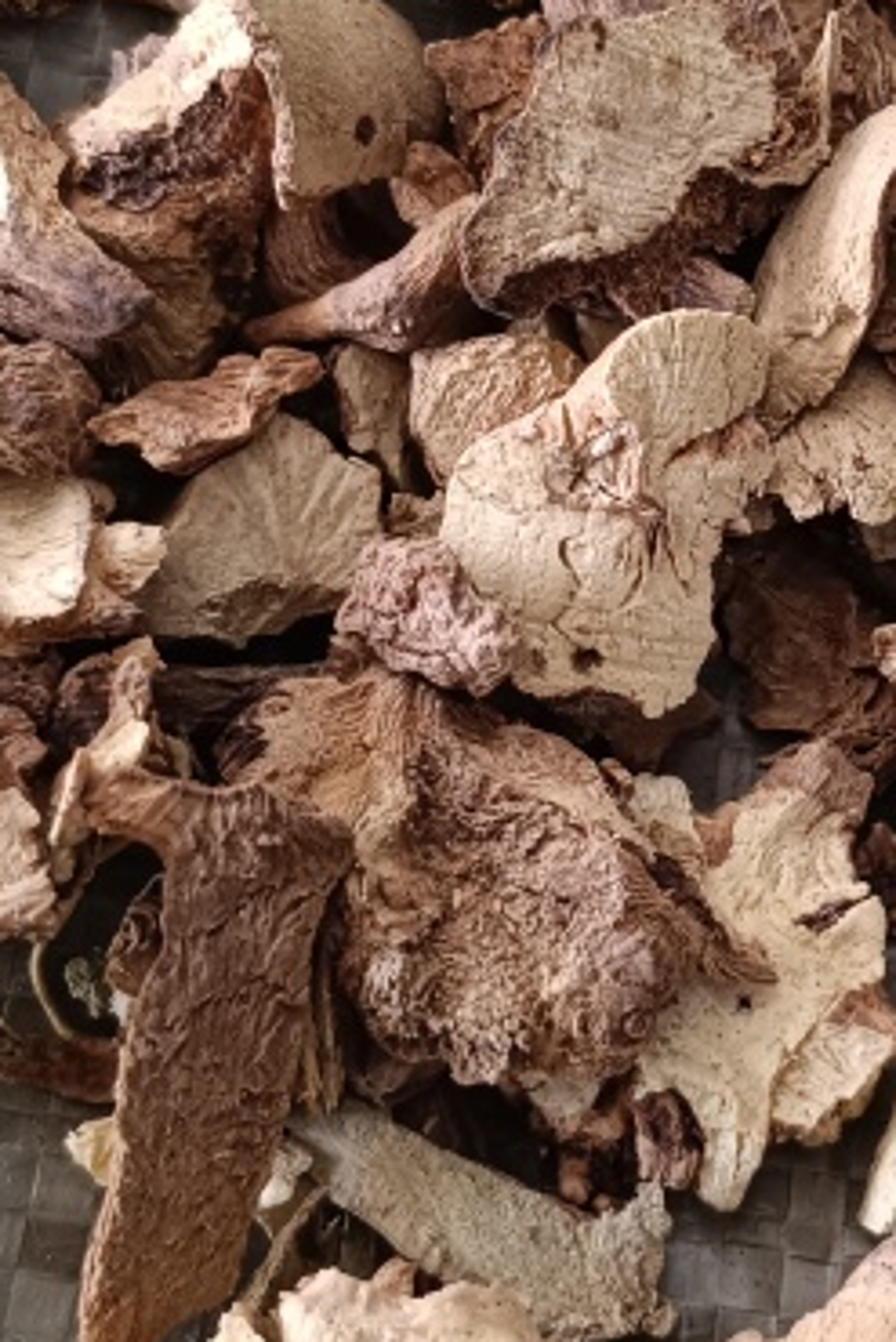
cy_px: 531
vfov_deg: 25.9
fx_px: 2909
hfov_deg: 17.3
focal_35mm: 78
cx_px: 751
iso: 498
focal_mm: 4.94
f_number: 1.59
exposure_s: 1/33.3
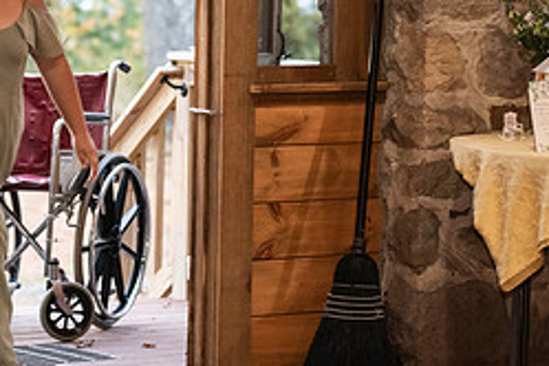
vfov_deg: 6.9
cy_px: 39
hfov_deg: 10.3
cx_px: 108
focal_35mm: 200
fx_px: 3050
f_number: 2.8
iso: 3200
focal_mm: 86
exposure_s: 1/160
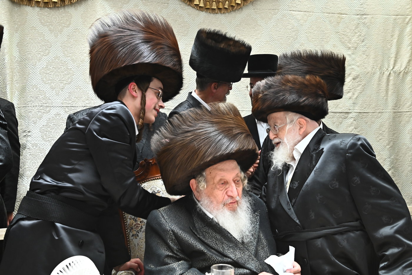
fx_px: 458
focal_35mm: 40
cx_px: 206
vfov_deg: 33.4
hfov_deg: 48.5
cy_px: 138
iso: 2000
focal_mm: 40
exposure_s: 1/200
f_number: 5.6
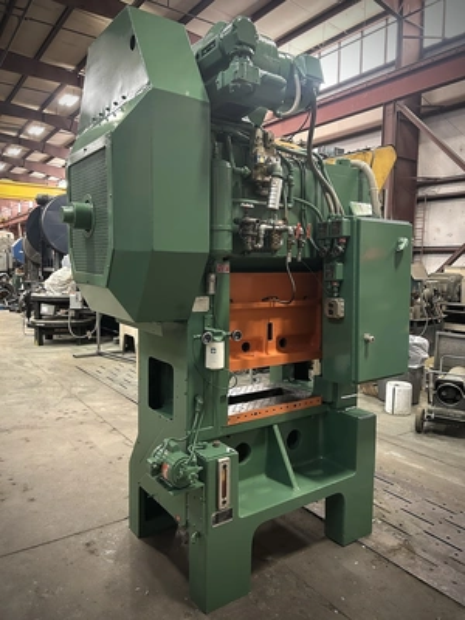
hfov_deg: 53.1
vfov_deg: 67.3
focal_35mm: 26
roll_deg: -0.2
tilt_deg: -3.7
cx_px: 232
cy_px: 310
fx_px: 466
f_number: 1.5
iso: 500
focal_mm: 5.7
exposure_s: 1/40
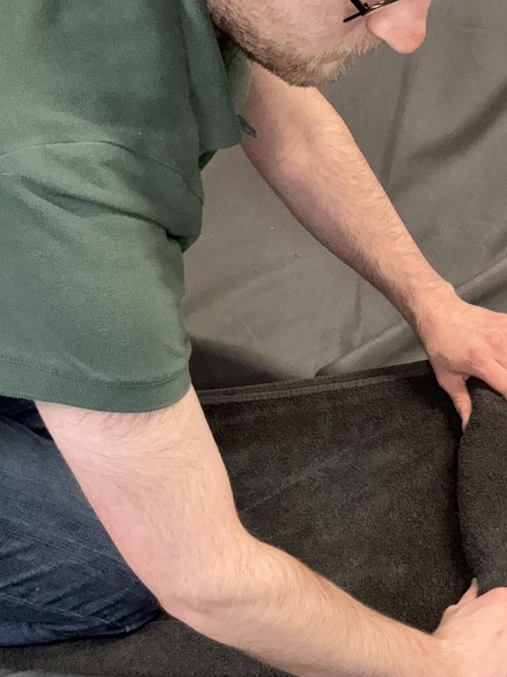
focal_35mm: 58
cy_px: 396
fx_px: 1133
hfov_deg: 25.1
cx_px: 349
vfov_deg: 33.2
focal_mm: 2.69
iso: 200
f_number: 1.9
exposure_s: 1/60
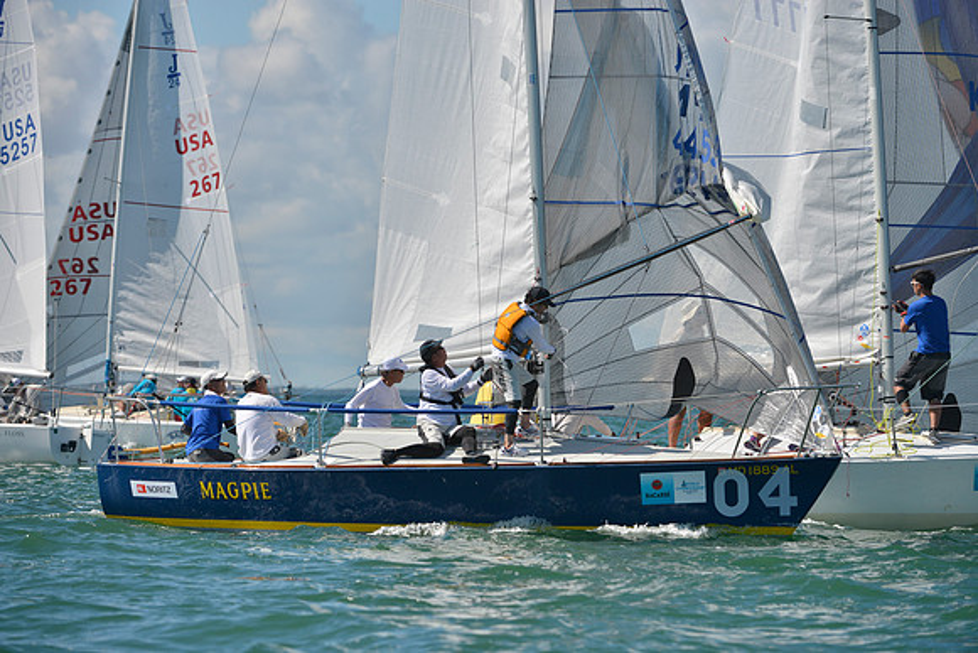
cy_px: 326
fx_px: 6793
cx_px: 489
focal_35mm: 250
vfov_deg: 5.5
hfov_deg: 8.2
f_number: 6.3
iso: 200
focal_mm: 250
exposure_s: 1/1250
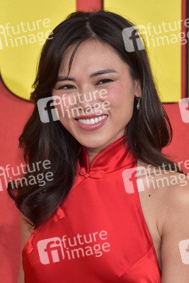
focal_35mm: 190
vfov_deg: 10.8
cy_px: 142
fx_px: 1495
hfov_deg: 7.2
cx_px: 94
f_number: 6.3
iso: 1250
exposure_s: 1/1250
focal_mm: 190
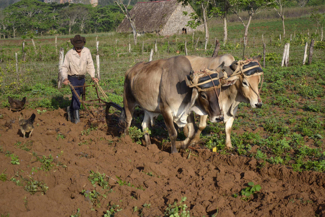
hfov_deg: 29.9
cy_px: 108
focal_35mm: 68
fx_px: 609
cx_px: 162
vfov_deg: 20.2
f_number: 4.8
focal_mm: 45
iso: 720
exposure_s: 1/4000
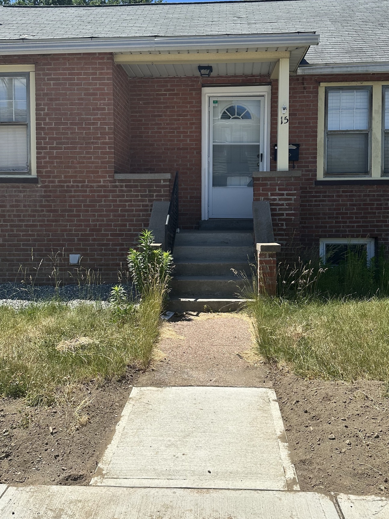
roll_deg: -0.8
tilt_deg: -1.0
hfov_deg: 44.2
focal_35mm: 32
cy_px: 225
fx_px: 479
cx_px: 192
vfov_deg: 56.6
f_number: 1.78
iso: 80
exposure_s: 1/4184
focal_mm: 6.86
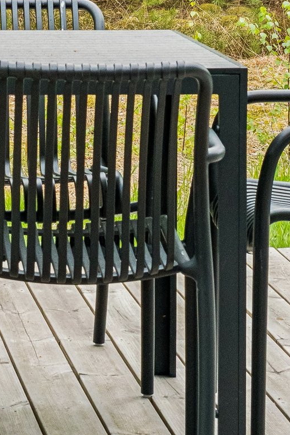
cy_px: -91
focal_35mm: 194
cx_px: -200
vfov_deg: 10.4
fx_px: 2345
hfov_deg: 6.9
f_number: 11
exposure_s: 1/160
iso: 2500
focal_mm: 50
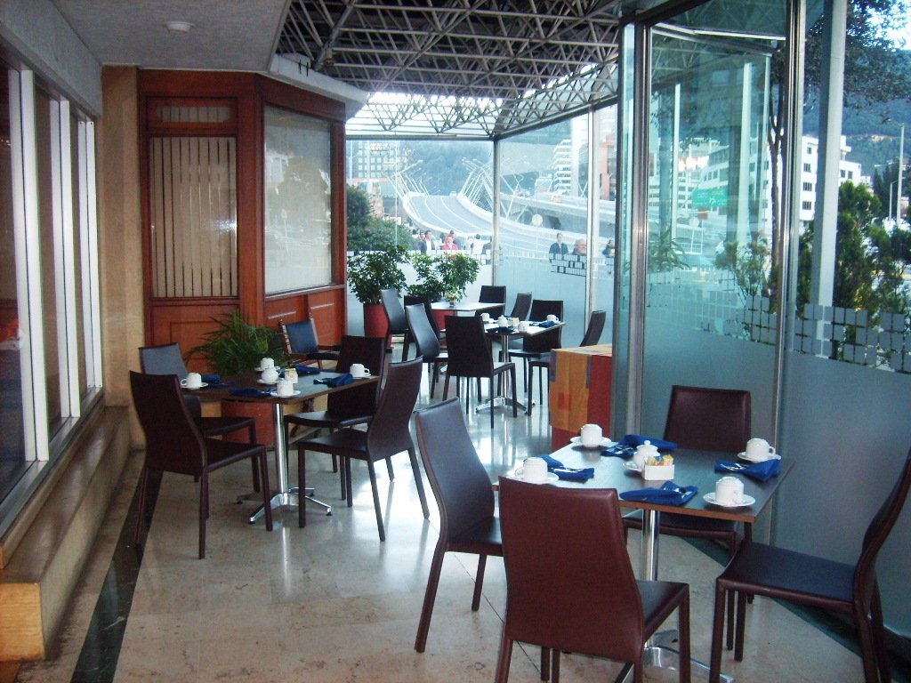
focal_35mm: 35
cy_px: 342
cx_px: 456
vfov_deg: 40.7
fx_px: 921
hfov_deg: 52.6
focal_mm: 5.8
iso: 166
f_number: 2.8
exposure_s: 1/45
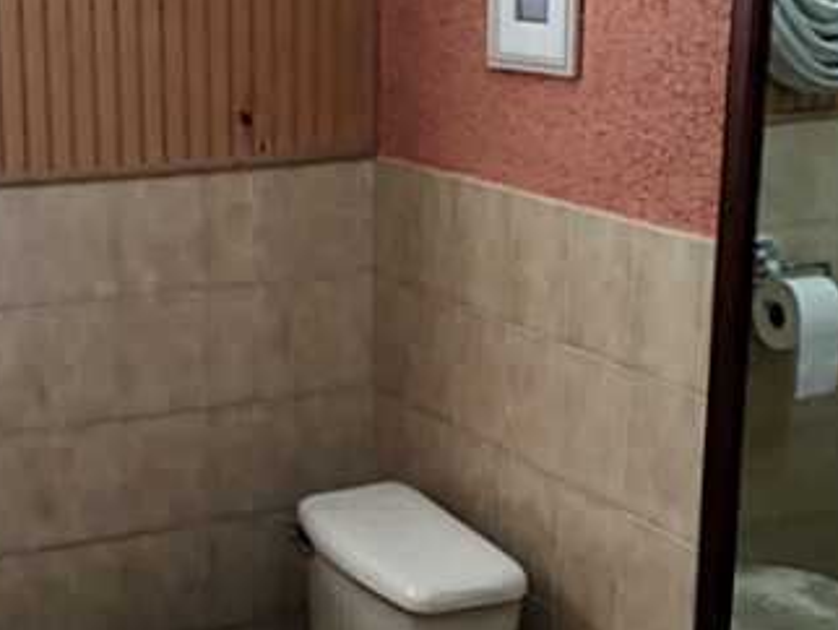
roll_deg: -0.1
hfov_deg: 26.8
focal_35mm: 72
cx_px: 252
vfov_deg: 20.4
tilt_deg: -15.7
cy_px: 437
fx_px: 1744
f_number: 2.2
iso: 64
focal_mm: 4.15
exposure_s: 1/30
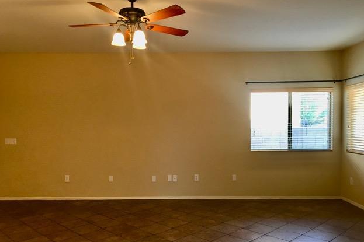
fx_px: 313
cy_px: 134
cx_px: 178
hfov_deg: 60.3
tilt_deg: -1.1
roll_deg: -0.2
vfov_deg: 42.3
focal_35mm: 31
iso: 100
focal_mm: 4.15
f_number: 2.2
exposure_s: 1/30
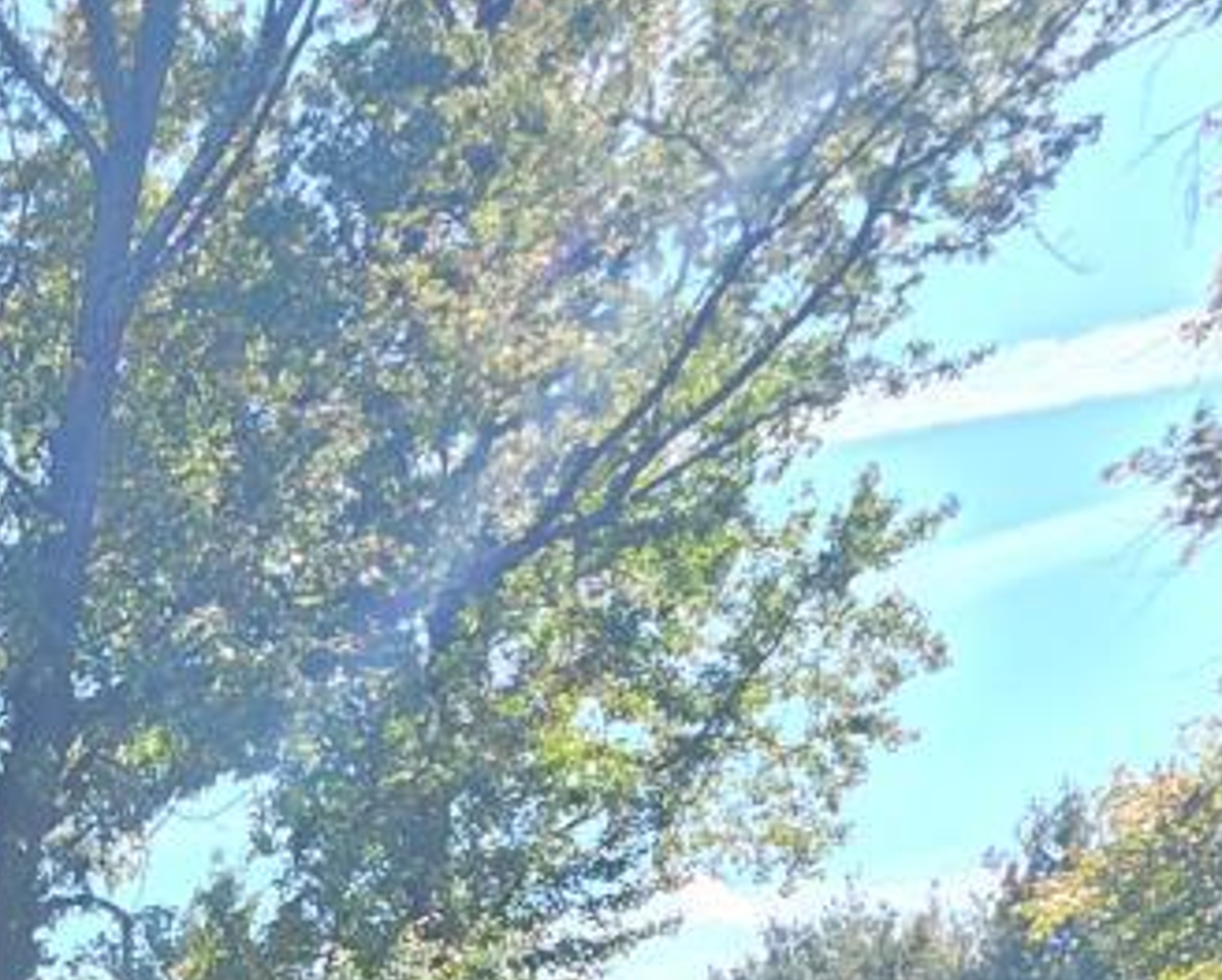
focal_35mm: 58
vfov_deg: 19.7
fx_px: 2100
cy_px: 1749
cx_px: -656
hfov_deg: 24.5
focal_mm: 2.2
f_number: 1.9
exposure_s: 1/331
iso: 40
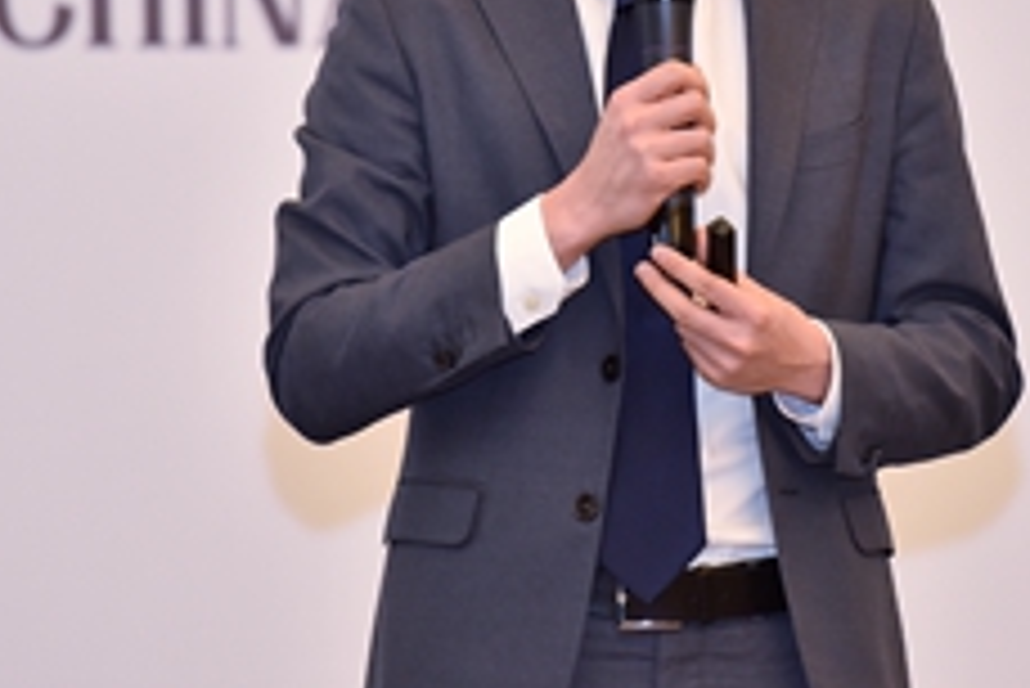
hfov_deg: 5.2
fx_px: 11251
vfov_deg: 3.5
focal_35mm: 393
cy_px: 63
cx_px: 648
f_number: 3.5
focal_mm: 200
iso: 1000
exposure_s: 1/125
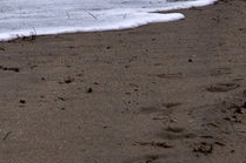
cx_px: -281
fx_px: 1762
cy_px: -130
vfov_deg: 5.2
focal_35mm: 258
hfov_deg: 7.6
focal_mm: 40
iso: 400
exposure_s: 1/800
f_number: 7.1
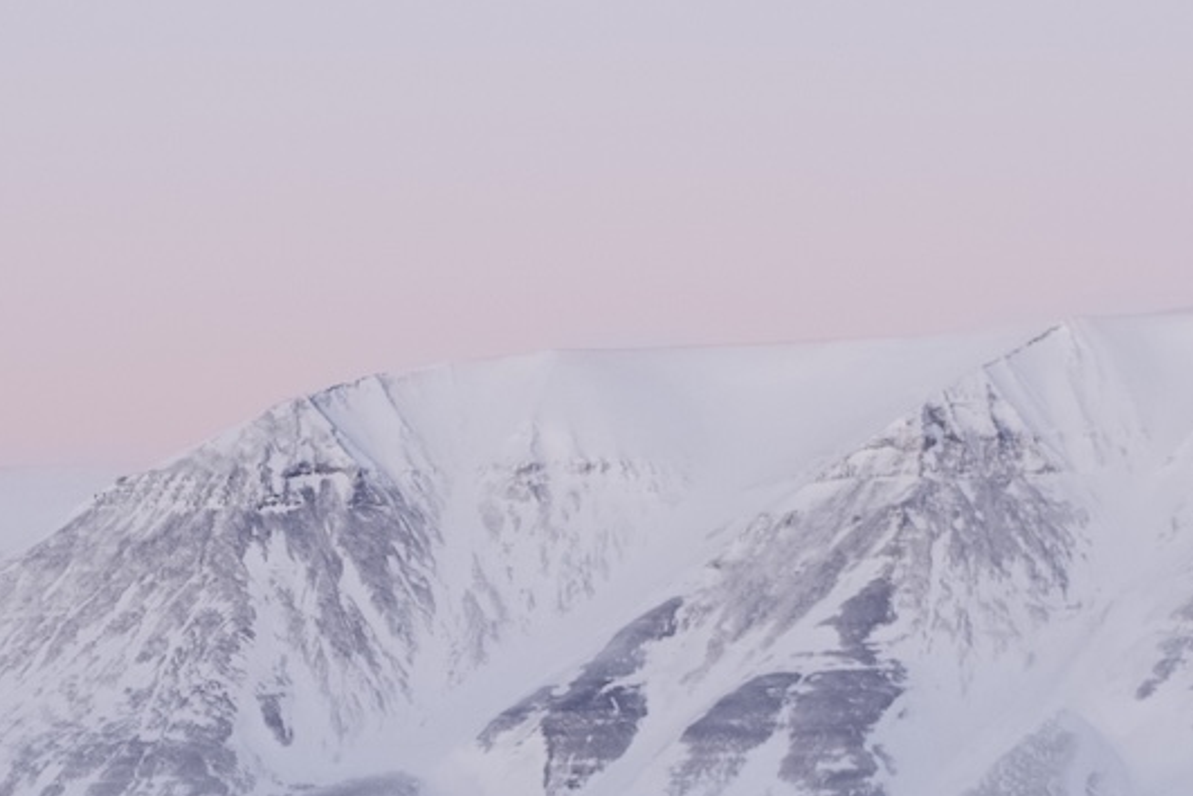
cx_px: 490
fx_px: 7489
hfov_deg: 9.1
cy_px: 708
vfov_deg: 6.1
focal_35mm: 226
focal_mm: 50
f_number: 2.5
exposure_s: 1/500
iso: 500
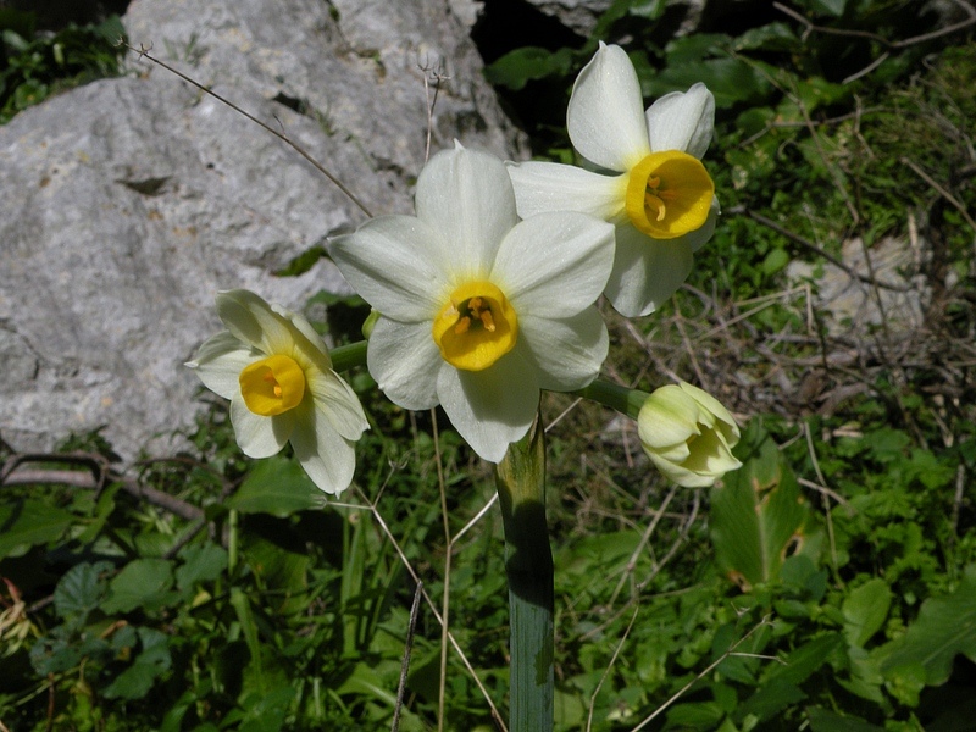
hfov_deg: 44.8
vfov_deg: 34.3
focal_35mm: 42
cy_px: 366
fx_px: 1184
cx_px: 488
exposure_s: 1/282
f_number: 7.1
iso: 64
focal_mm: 7.4
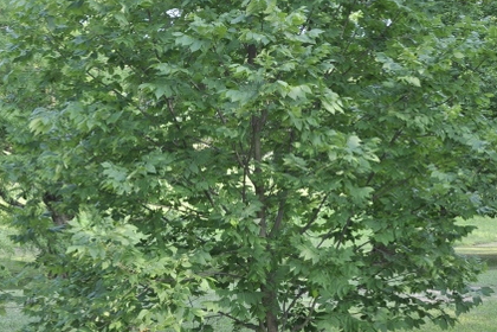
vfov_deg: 16.9
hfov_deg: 25.4
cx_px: 228
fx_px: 1104
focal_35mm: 80
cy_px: 50
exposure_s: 1/125
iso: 200
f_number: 5.6
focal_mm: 28
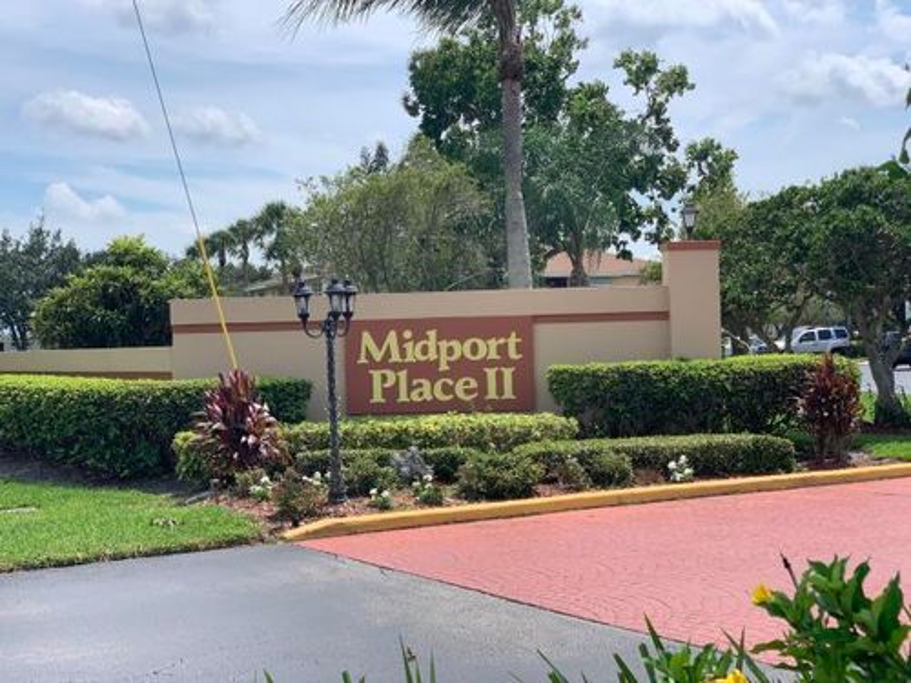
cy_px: 342
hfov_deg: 36.8
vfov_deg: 28.0
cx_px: 456
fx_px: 1369
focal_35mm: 52
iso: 16
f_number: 2.4
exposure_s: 1/1115
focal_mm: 6
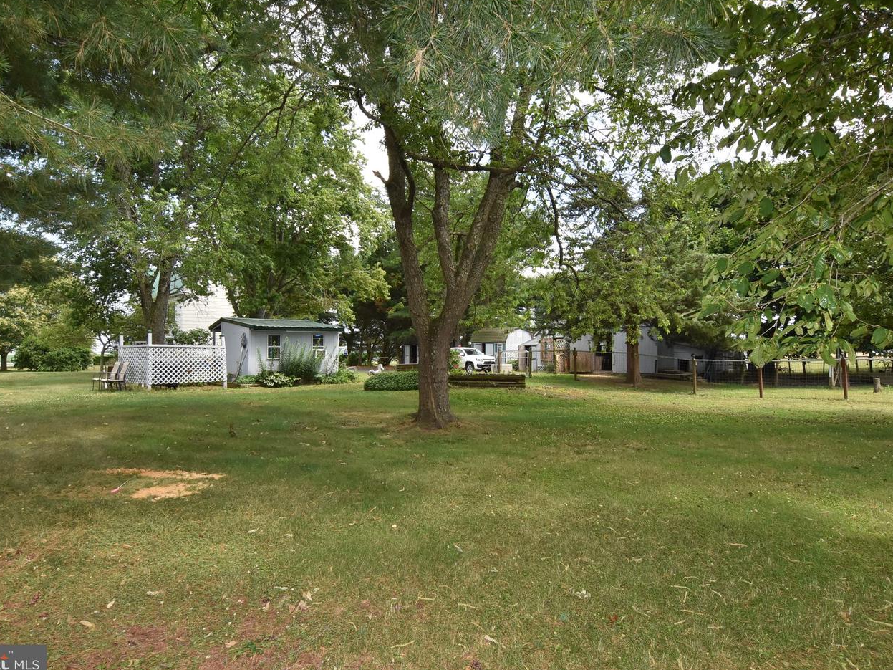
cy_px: 337
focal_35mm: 20
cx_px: 450
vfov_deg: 66.0
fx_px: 516
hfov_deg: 81.7
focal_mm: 12
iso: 800
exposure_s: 1/200
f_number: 14
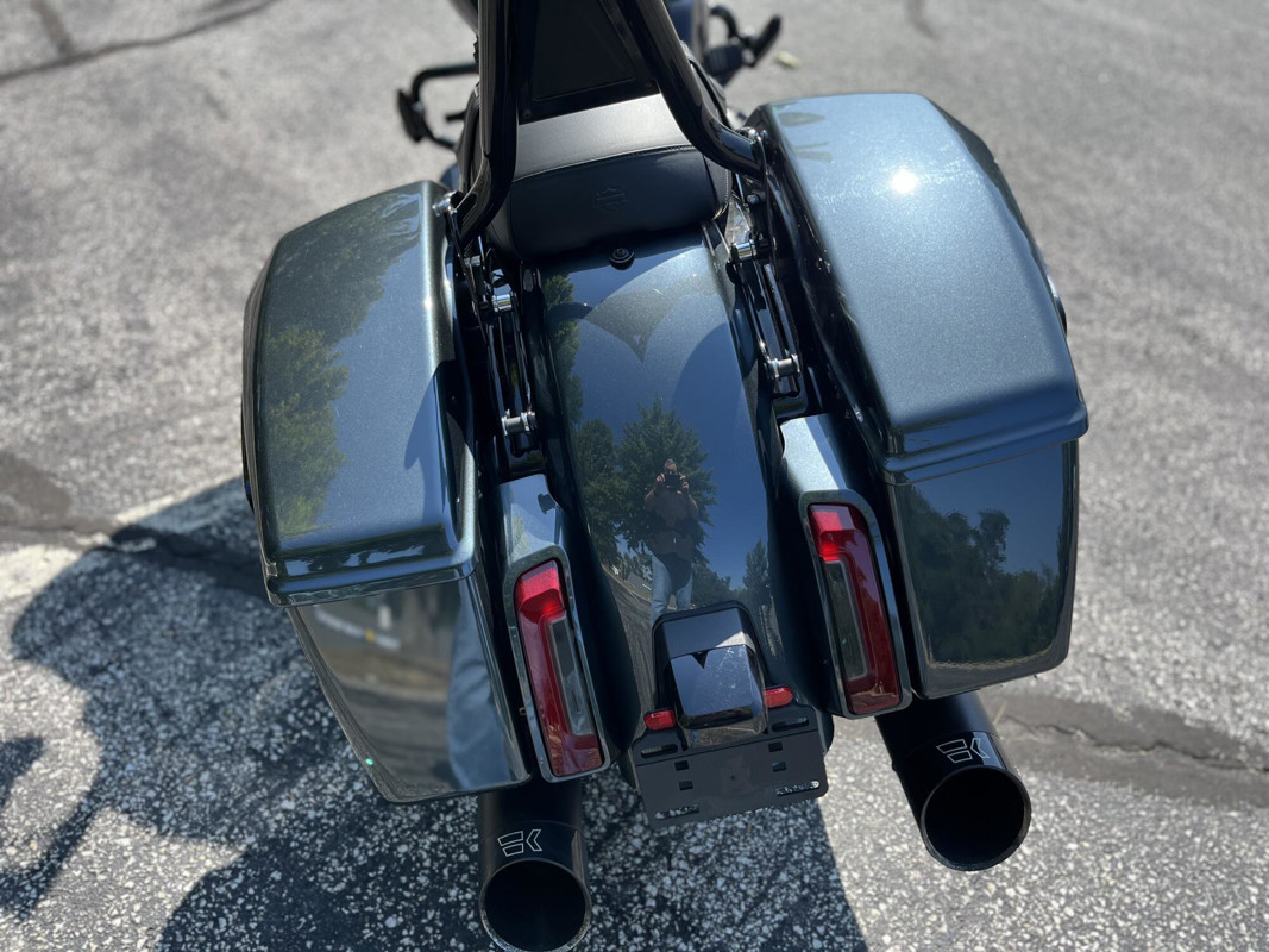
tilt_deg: -42.6
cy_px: 476
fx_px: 953
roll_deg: -6.9
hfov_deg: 67.3
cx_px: 634
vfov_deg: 53.1
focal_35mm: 26
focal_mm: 5.1
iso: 50
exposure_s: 1/1056
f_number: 1.6
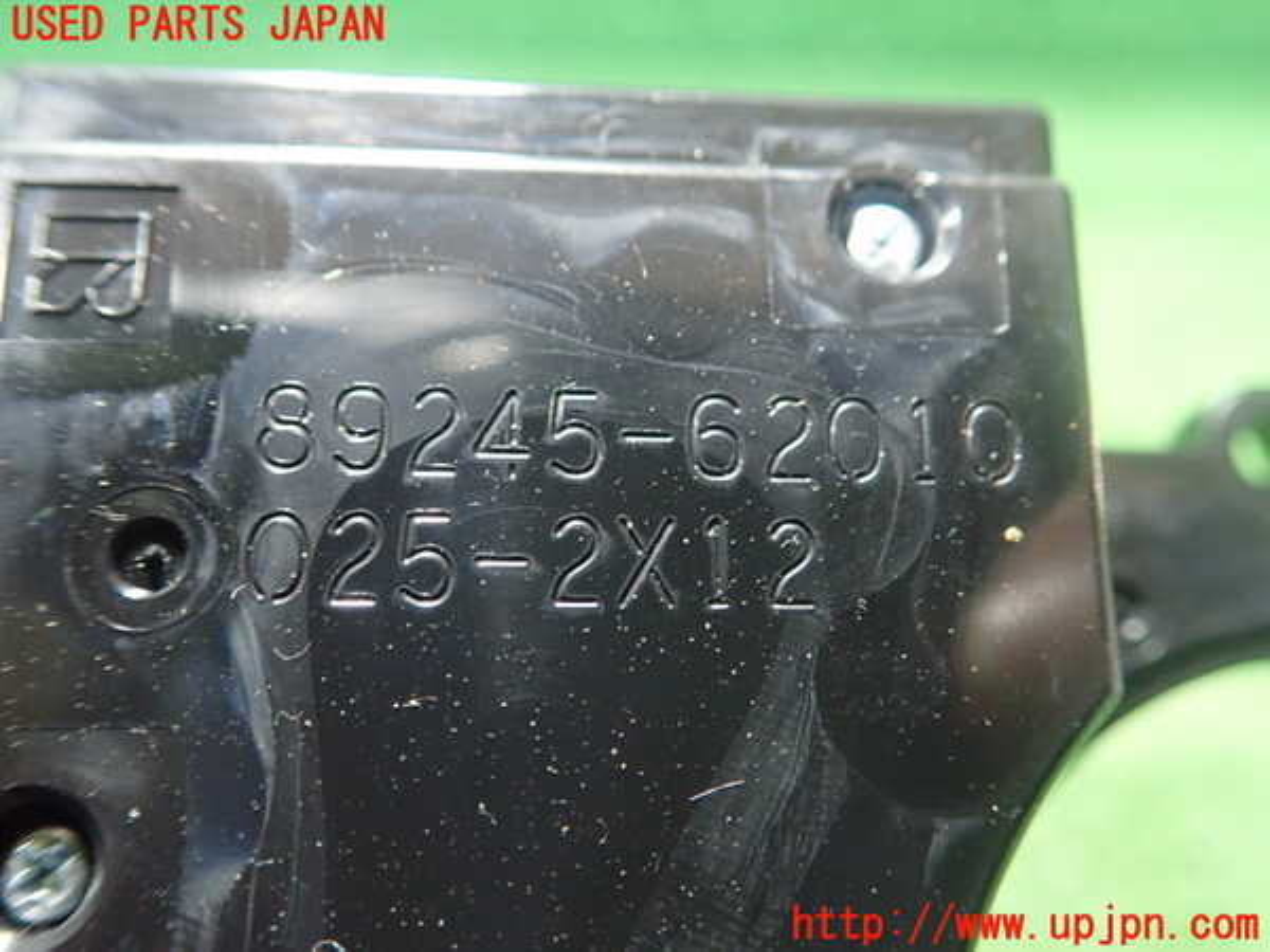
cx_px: 635
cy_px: 476
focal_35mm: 30
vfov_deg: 46.8
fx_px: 1101
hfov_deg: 60.0
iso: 800
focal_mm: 5.5
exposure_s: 1/40
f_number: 2.3
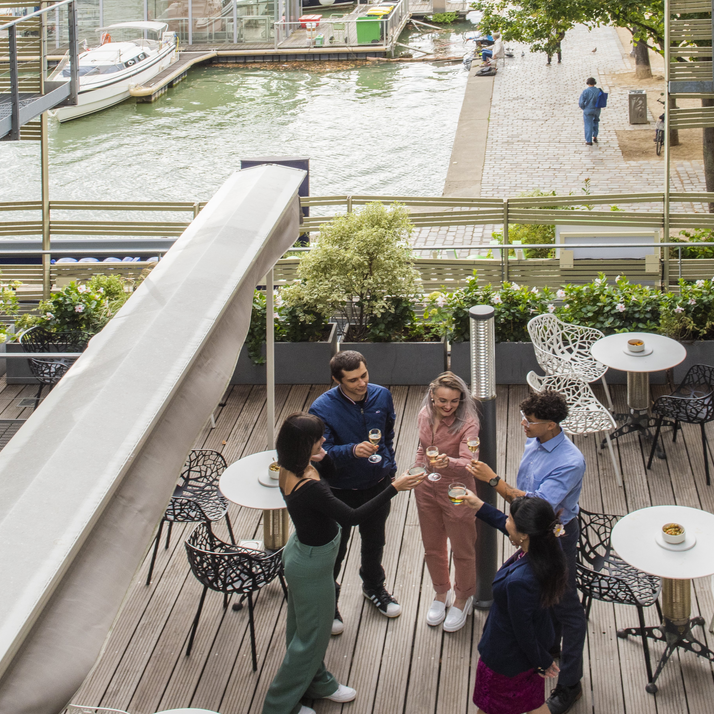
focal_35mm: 50
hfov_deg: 34.0
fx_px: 1167
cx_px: 399
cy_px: 241
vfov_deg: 33.7
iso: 320
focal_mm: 29
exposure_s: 1/125
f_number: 11
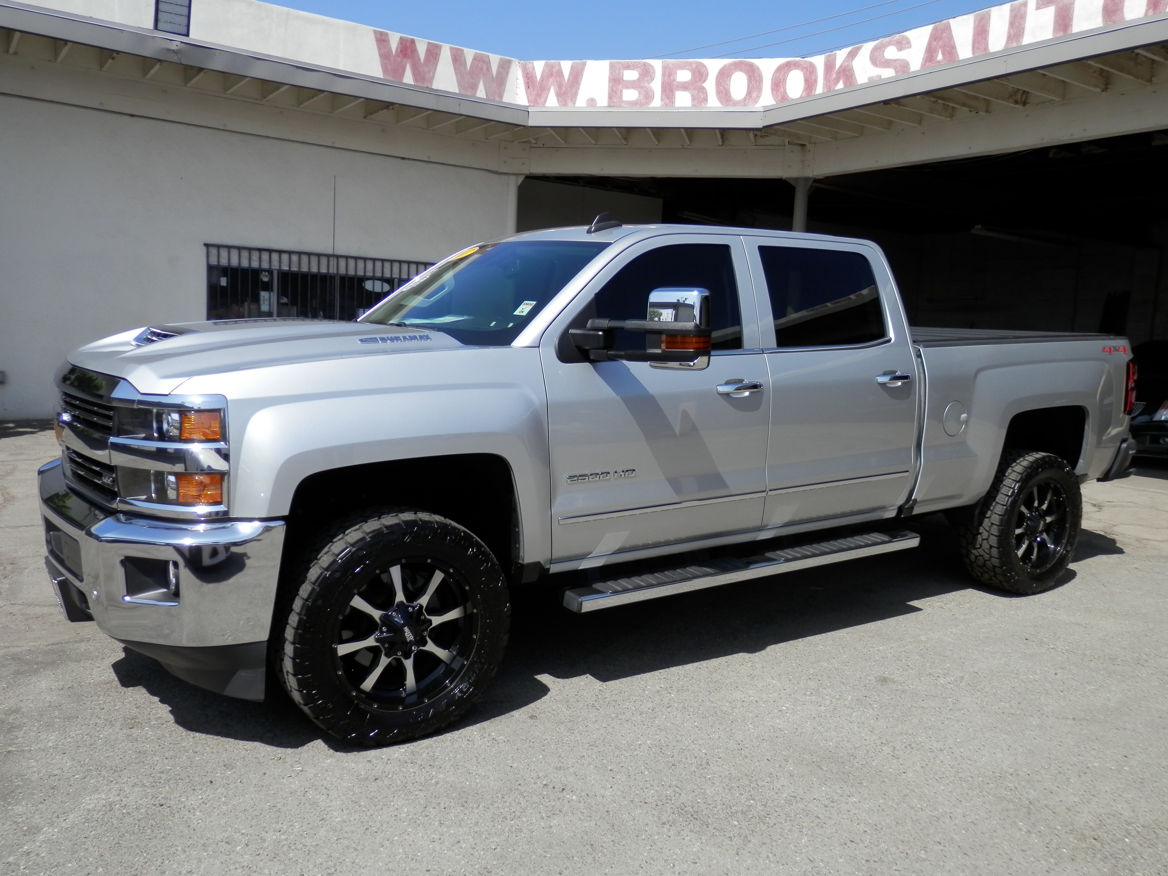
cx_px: 584
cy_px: 438
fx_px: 911
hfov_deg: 65.3
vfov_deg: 51.4
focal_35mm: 27
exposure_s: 1/125
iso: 80
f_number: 9
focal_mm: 5
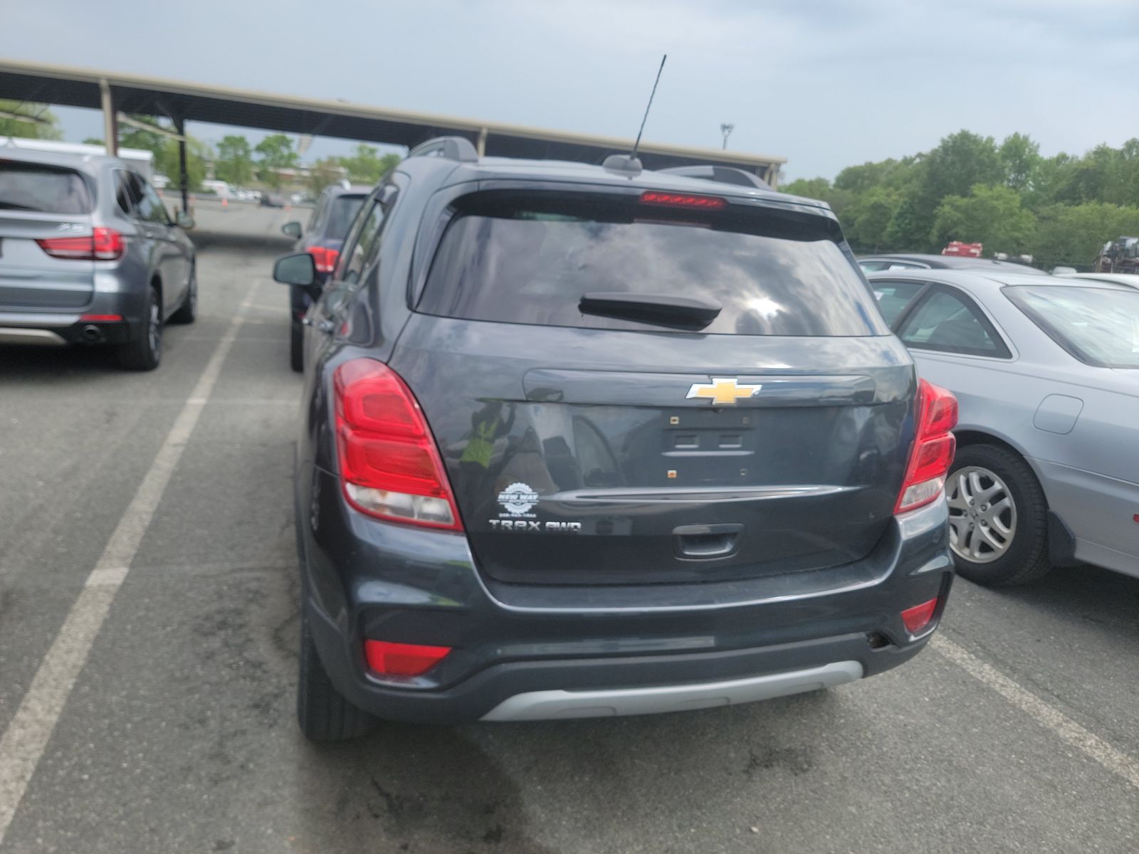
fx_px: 790
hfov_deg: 71.6
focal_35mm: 24
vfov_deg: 56.8
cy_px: 427
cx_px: 570
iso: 50
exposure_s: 1/483
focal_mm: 6.7
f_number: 1.8
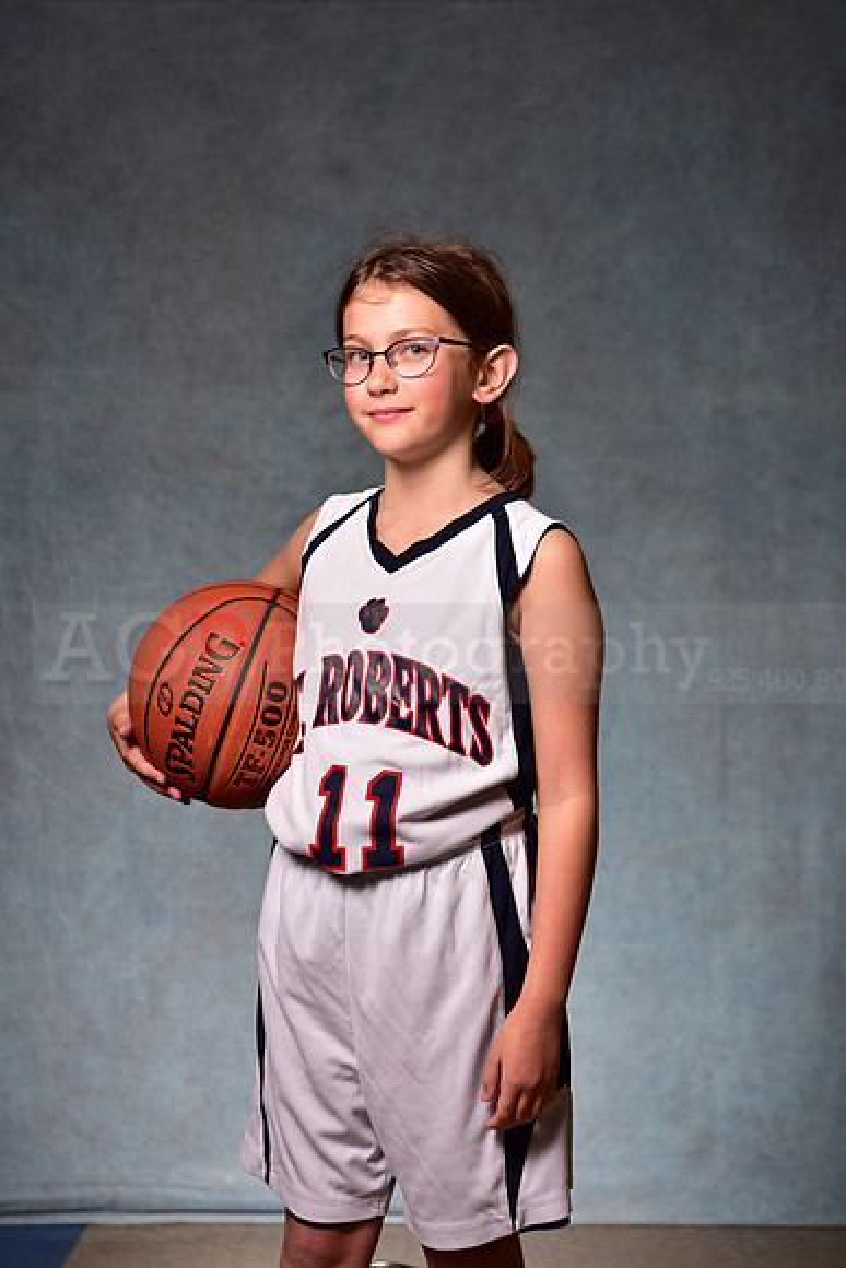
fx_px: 2466
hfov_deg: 19.5
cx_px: 423
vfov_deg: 28.8
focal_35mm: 70
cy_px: 634
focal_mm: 70
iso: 100
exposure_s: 1/200
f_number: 5
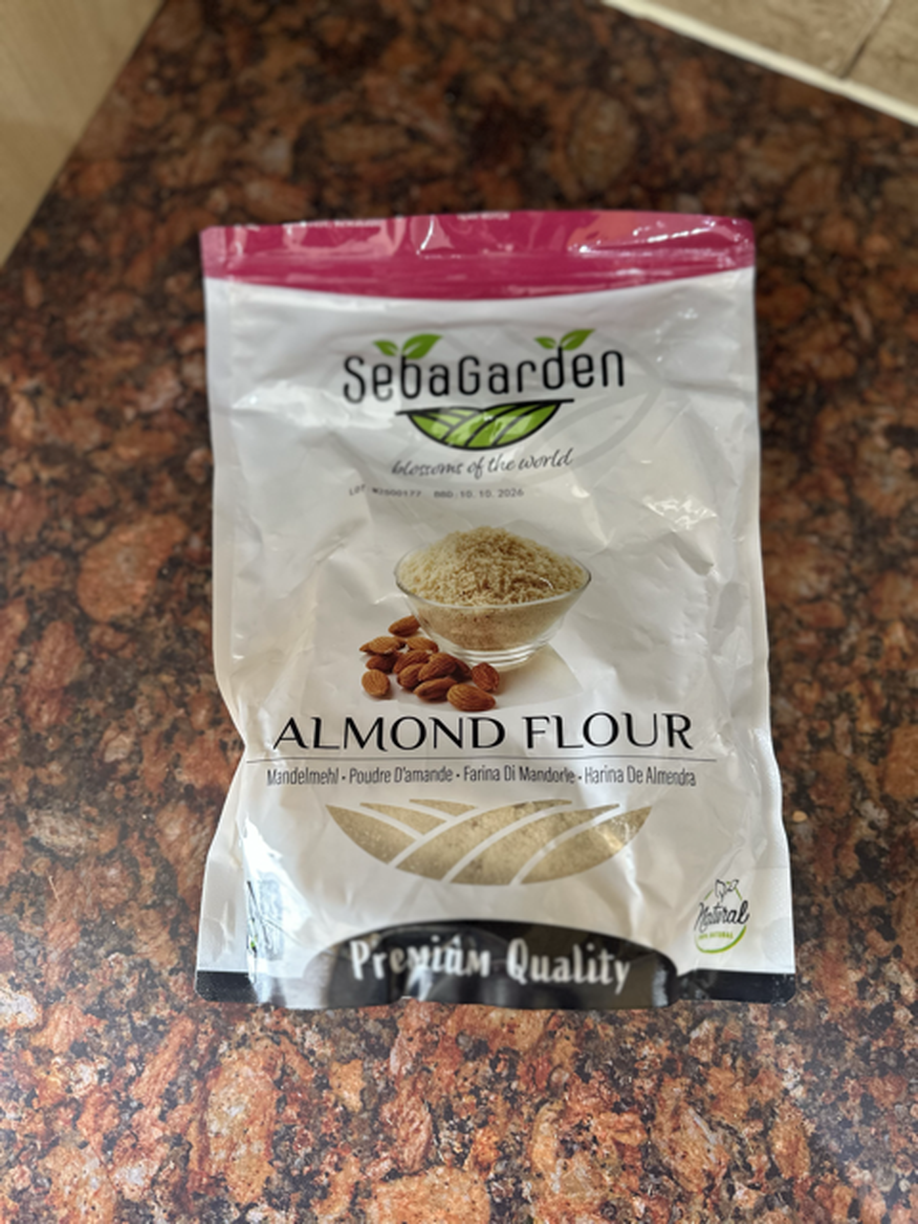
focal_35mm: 24
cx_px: 459
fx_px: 849
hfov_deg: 56.8
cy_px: 612
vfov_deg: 71.6
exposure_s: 1/60
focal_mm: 6.86
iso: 250
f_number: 1.78
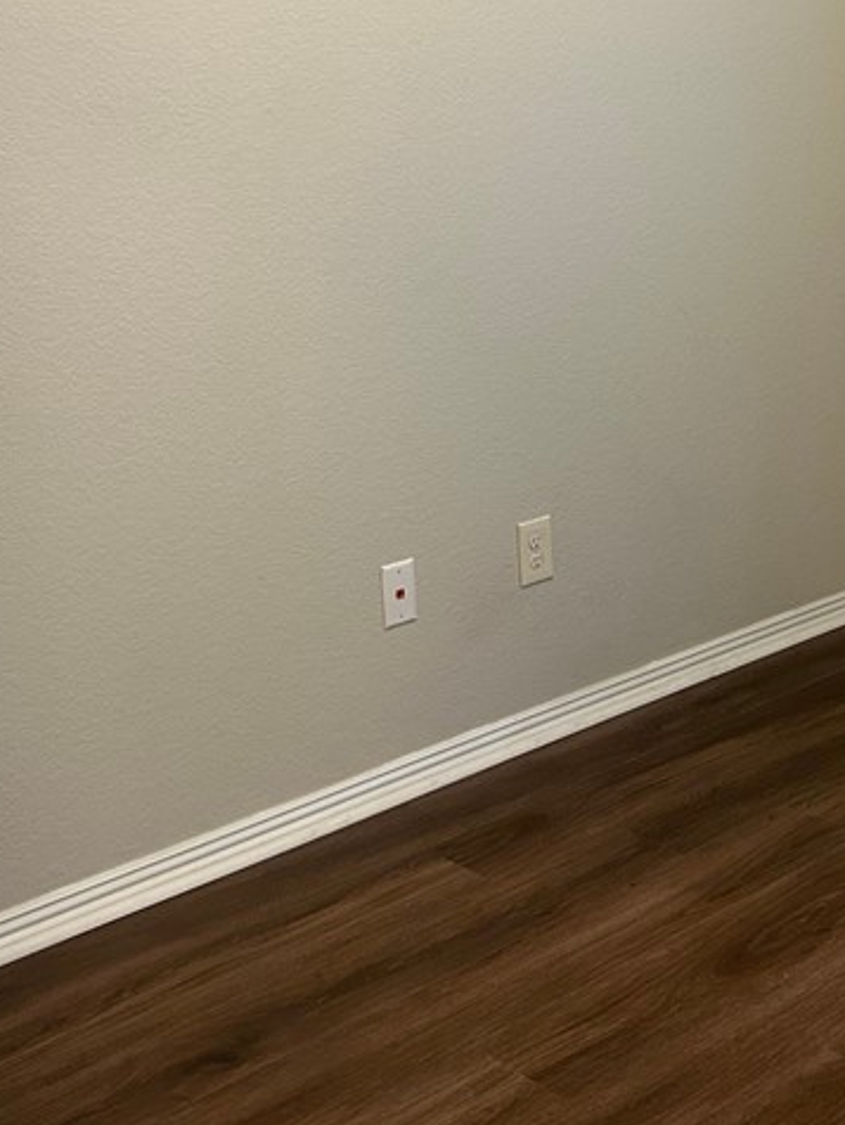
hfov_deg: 25.3
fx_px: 1820
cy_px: 334
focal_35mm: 56
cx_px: 760
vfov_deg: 33.9
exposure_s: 1/60
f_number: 1.5
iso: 200
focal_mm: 5.7
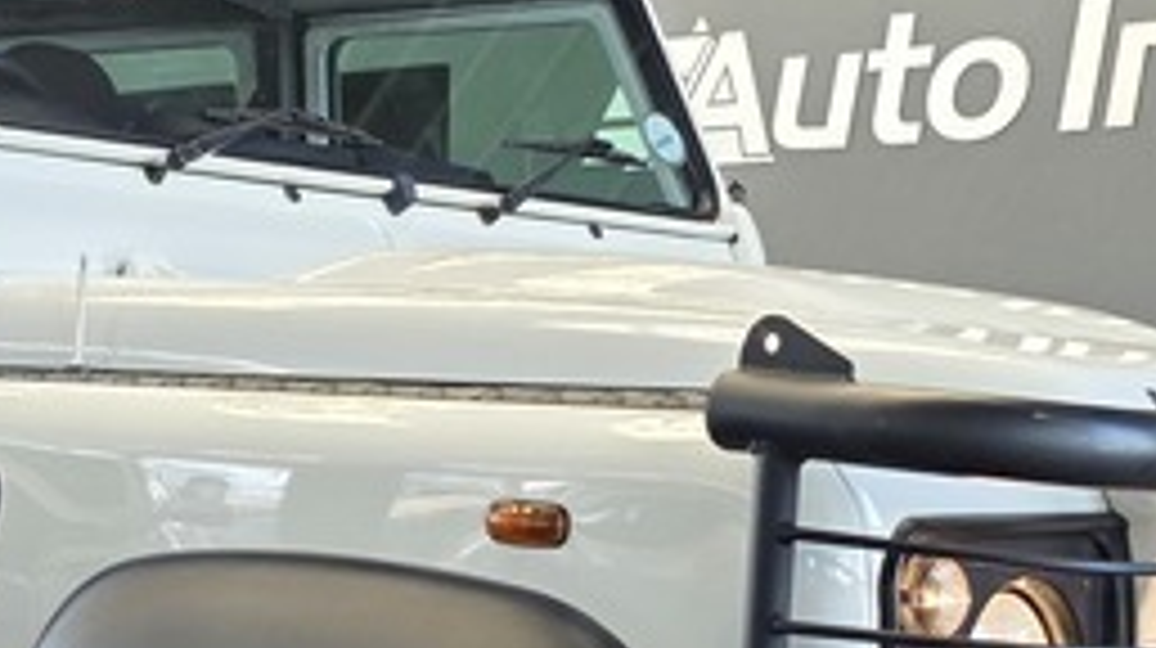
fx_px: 3062
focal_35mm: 100
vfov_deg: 12.1
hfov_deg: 21.4
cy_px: 338
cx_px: 513
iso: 80
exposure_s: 1/180
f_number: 1.7
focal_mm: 6.25
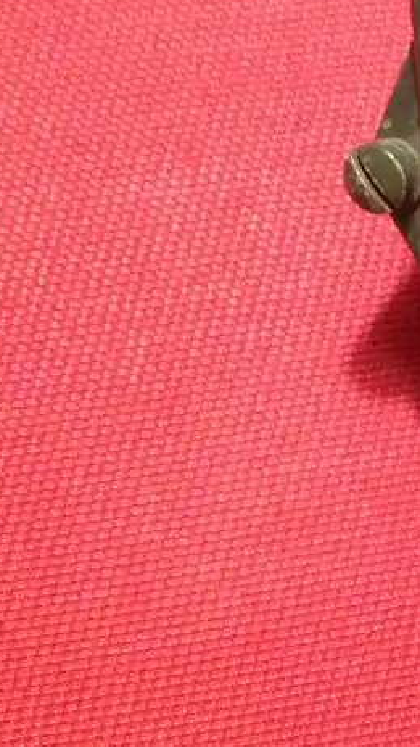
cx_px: 703
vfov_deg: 25.8
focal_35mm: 82
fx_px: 1623
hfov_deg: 13.5
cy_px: 293
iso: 640
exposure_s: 1/15
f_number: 2.4
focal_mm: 4.28
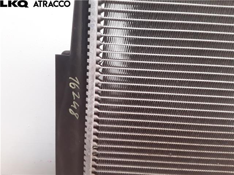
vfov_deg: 49.7
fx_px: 189
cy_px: 88
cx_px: 117
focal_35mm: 28
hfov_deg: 63.4
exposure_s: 1/100
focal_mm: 2.91
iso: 100
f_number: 1.9
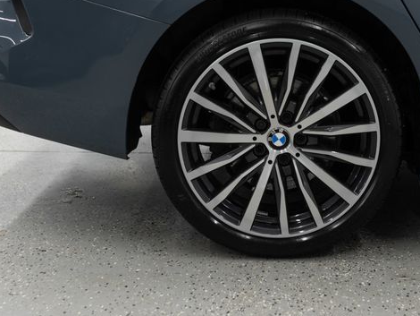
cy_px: 129
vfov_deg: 26.5
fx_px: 668
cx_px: 267
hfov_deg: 34.7
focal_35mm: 55
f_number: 3.2
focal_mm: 28
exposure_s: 1/50
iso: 250
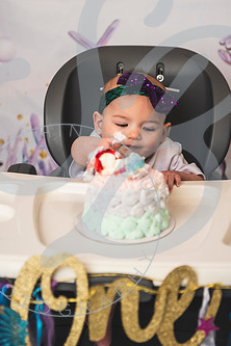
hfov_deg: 16.9
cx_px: 111
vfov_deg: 25.0
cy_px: 141
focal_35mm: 81
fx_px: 780
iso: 250
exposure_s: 1/160
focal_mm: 60
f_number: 2.8
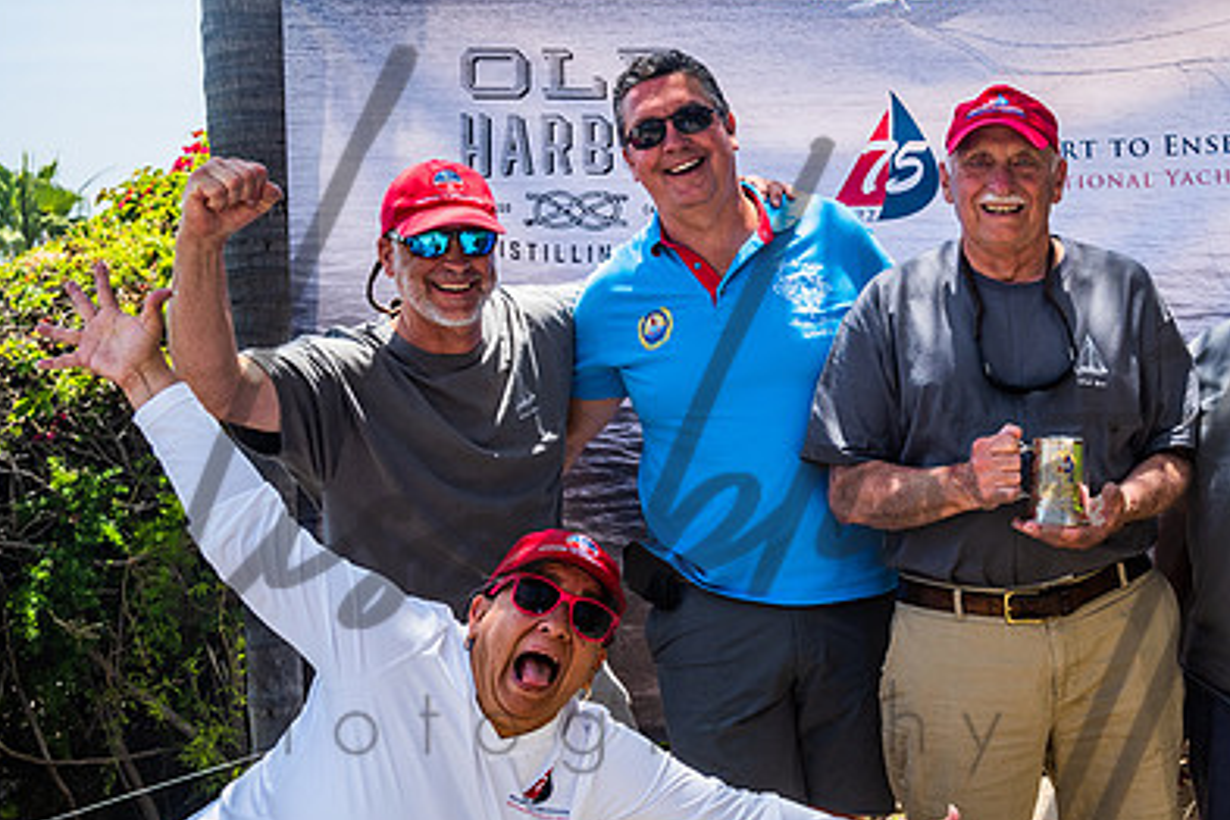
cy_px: 412
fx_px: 1947
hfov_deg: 34.4
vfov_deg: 23.8
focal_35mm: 57
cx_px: 913
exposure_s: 1/250
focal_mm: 33
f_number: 4.8
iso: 125
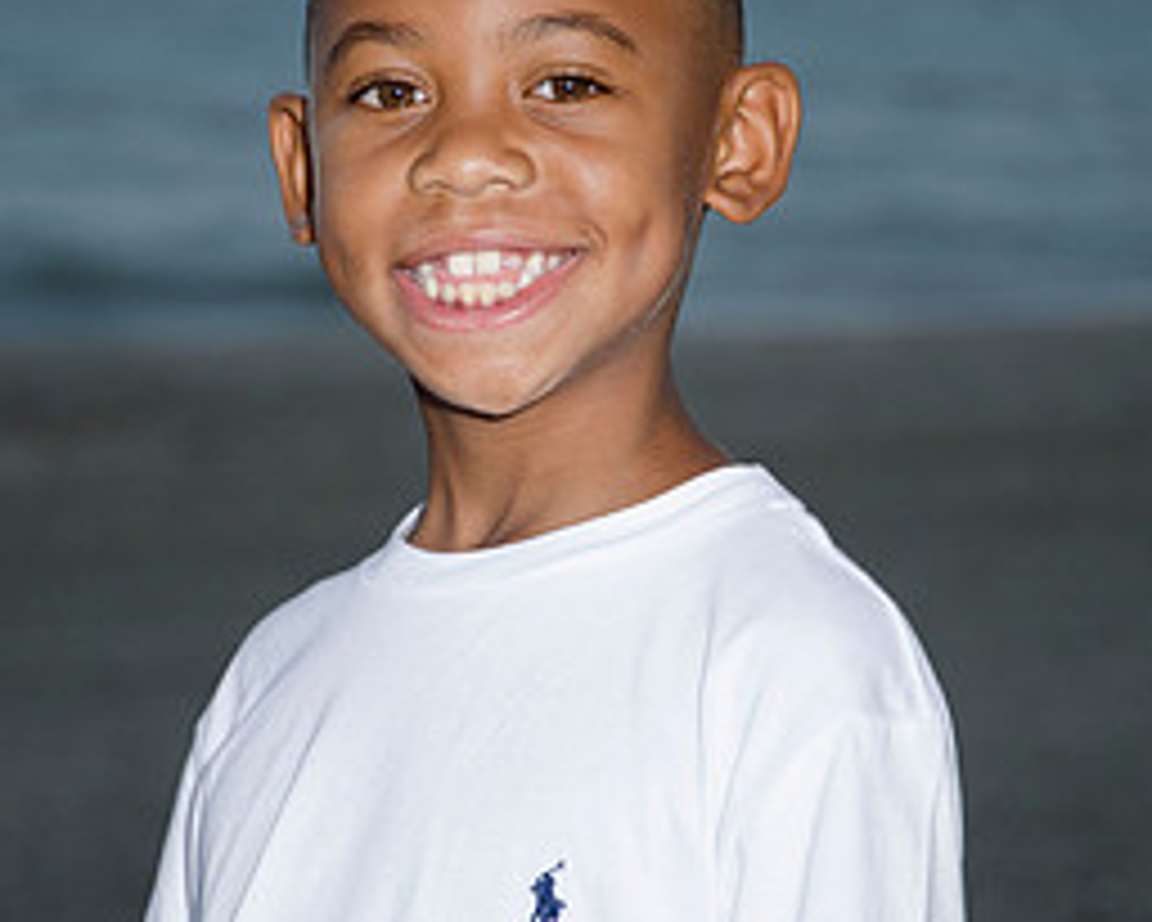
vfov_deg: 6.0
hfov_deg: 7.5
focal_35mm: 259
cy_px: 337
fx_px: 8834
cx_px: 558
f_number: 5.6
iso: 100
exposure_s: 1/250
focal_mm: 105
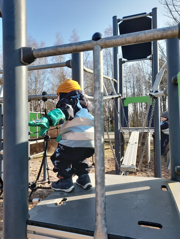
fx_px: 173
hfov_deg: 54.9
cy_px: 120
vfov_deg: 69.4
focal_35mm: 25
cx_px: 90
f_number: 2
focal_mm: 4.6
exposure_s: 1/228
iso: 20
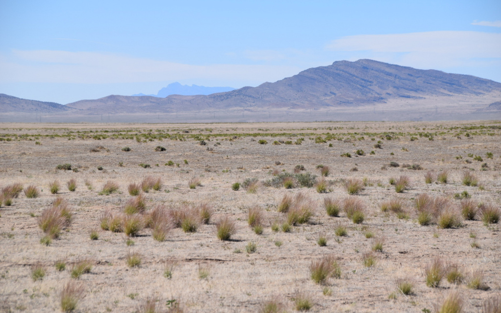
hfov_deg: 10.9
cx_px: 250
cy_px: 157
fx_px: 2615
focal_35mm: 192
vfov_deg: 6.9
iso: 200
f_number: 7.1
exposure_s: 1/800
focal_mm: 125
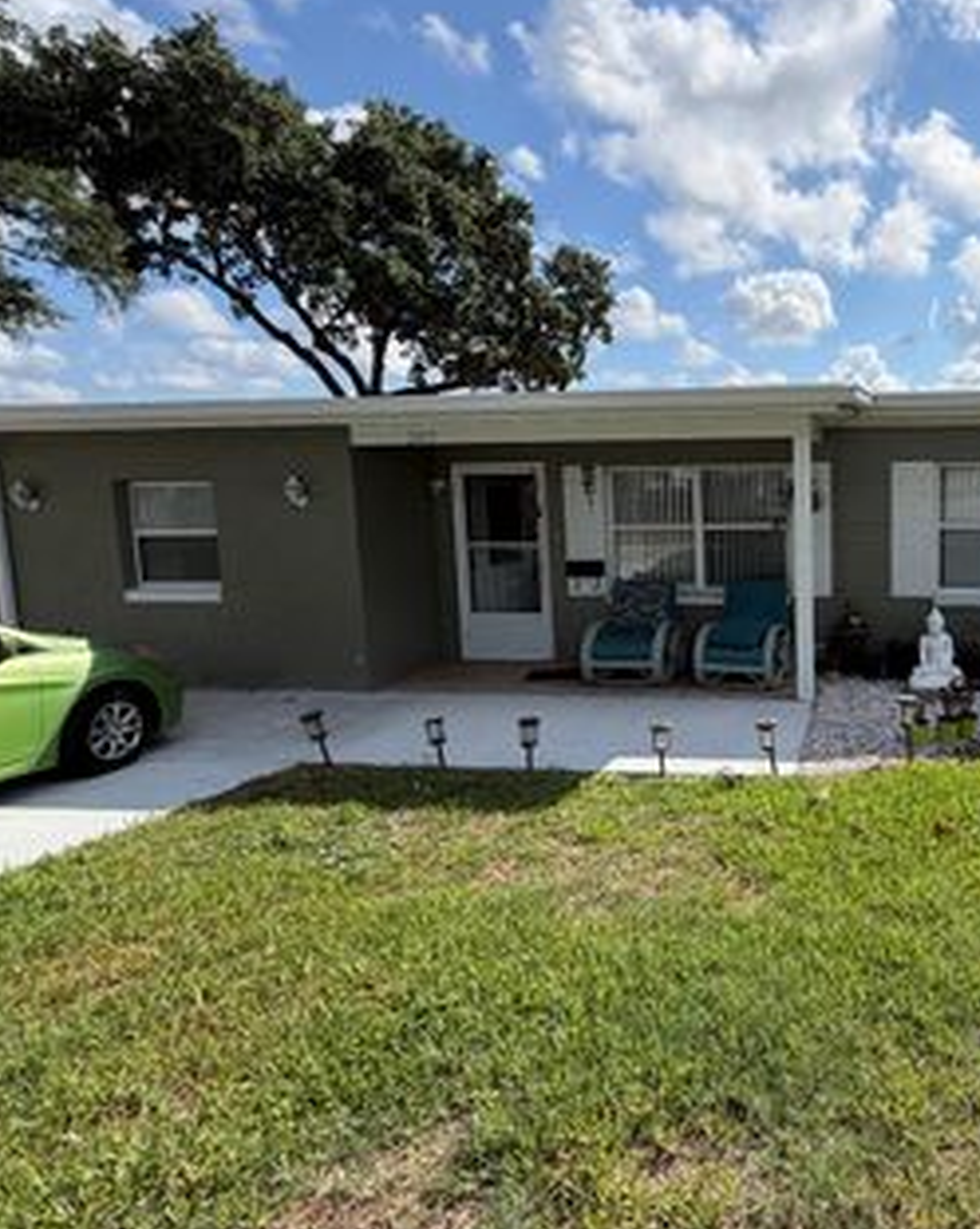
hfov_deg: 56.9
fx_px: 799
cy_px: 563
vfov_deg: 75.0
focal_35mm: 22
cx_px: 826
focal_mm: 2.22
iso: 25
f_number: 2.2
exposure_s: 1/1050
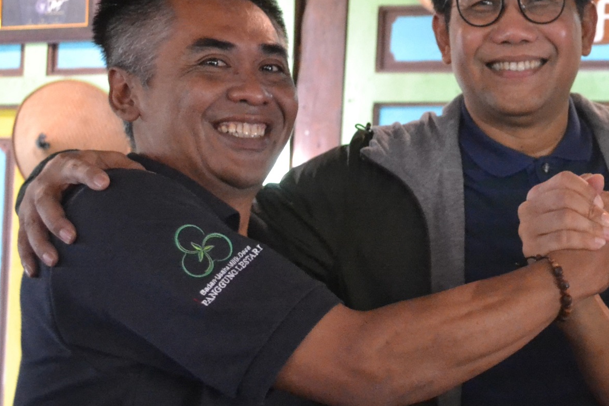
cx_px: 545
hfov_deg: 29.3
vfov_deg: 20.6
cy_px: 213
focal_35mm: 66
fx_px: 1116
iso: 3200
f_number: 4
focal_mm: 22
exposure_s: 1/40
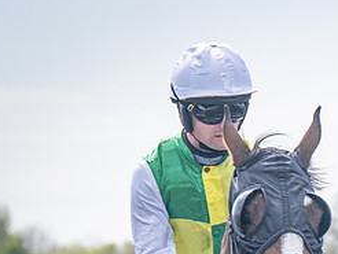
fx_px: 4525
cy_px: 322
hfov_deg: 4.3
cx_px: 437
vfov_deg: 3.2
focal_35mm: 463
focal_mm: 110
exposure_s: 1/1600
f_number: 5
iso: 200
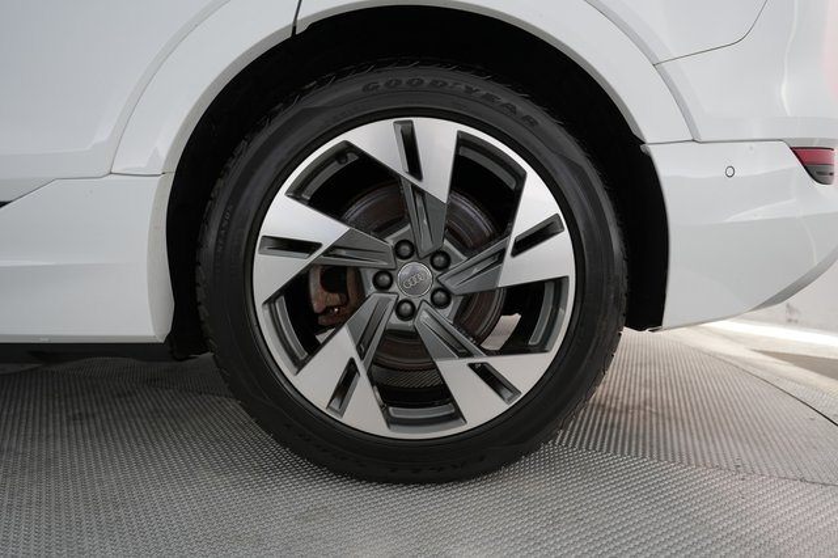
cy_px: 279
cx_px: 419
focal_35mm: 24
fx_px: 558
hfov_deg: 73.8
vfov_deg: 53.1
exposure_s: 1/30
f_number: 3.2
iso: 320
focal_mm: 24
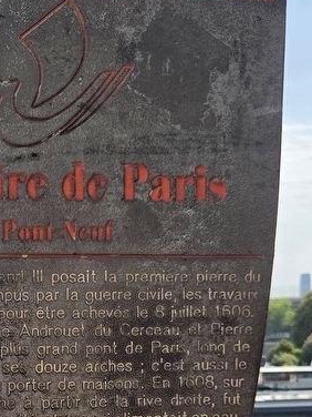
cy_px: 360
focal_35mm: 49
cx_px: 71
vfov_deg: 36.9
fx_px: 589
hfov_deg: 29.1
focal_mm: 5.4
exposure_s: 1/6409
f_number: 1.8
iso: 80
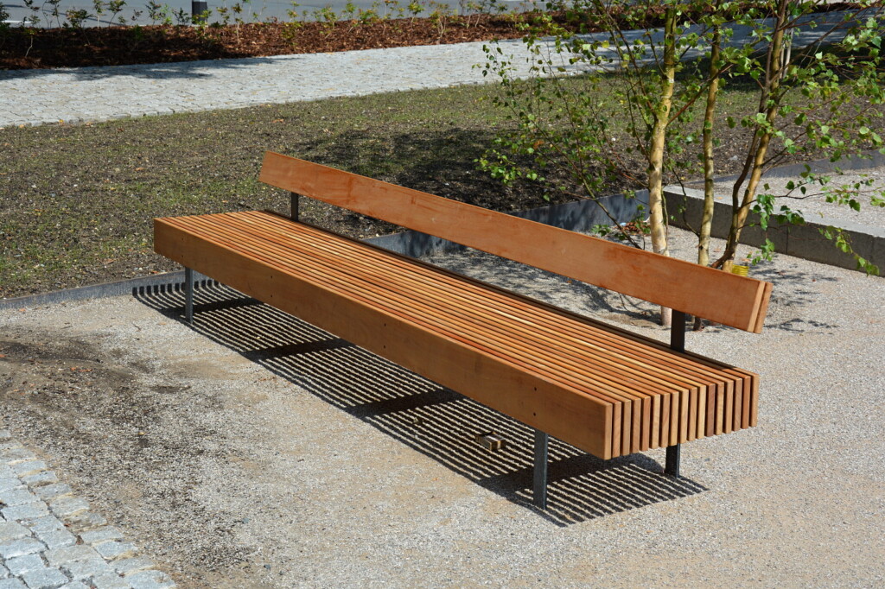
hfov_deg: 35.1
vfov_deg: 23.8
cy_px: 294
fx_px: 1401
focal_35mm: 57
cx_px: 442
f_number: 8
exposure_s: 1/250
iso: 110
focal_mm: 38
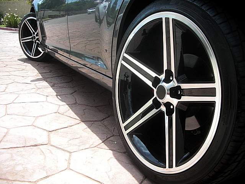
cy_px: 92
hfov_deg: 51.4
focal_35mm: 36
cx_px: 122
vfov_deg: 39.7
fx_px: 255
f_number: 2.8
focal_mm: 6.3
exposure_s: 1/400
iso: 50
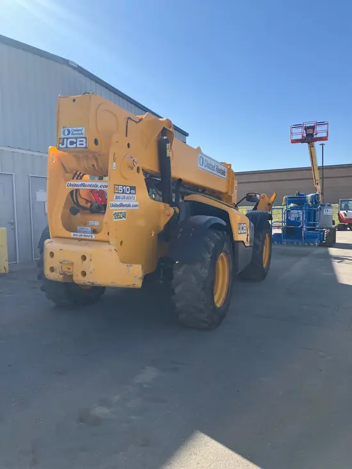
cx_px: 176
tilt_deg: -3.5
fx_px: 380
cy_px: 234
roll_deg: +2.2
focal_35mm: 28
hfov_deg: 49.8
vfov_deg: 63.4
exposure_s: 1/1389
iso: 32
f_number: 1.8
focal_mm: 3.99
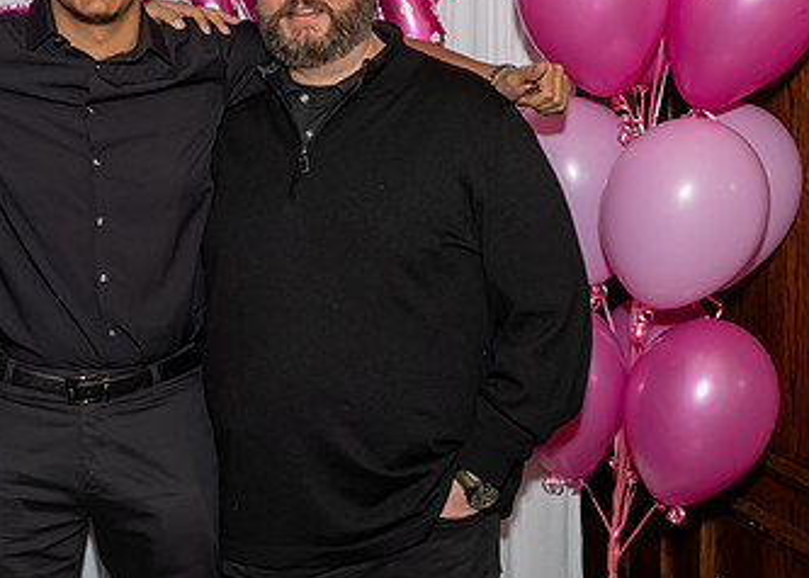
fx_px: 1563
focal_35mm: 68
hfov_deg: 28.1
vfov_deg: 20.9
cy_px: 177
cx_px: 102
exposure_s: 1/250
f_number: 8
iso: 640
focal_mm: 24
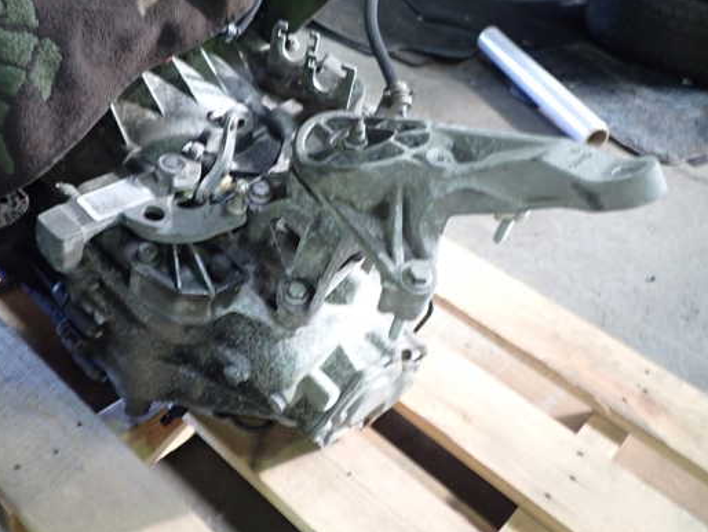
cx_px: 309
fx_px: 716
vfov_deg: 40.7
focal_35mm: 35
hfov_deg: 52.5
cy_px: 262
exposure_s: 1/30
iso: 400
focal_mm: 5.4
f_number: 2.3
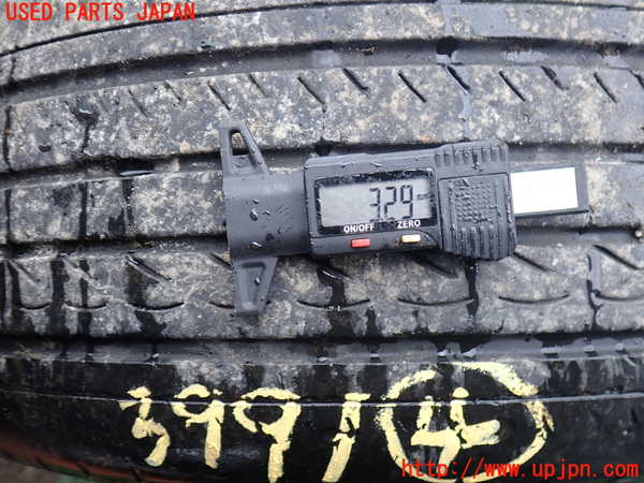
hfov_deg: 60.0
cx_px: 322
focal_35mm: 30
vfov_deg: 46.8
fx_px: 558
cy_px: 242
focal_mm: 5.4
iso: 125
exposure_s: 1/125
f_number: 2.3
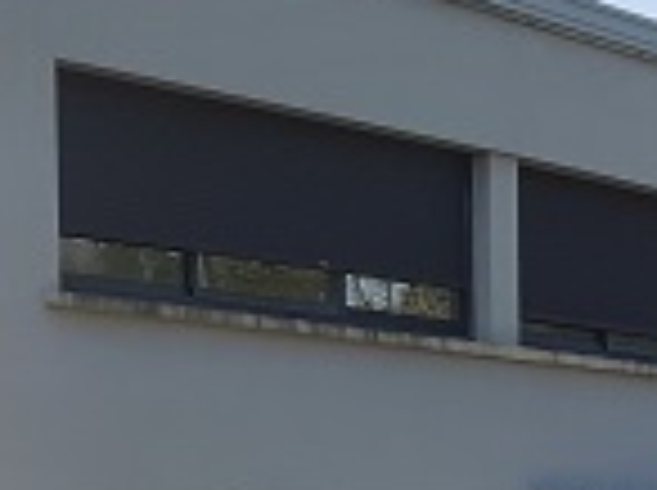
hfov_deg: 15.2
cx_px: 1274
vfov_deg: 12.8
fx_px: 2027
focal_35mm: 107
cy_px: 805
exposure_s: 1/1748
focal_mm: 3.93
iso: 40
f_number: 1.7
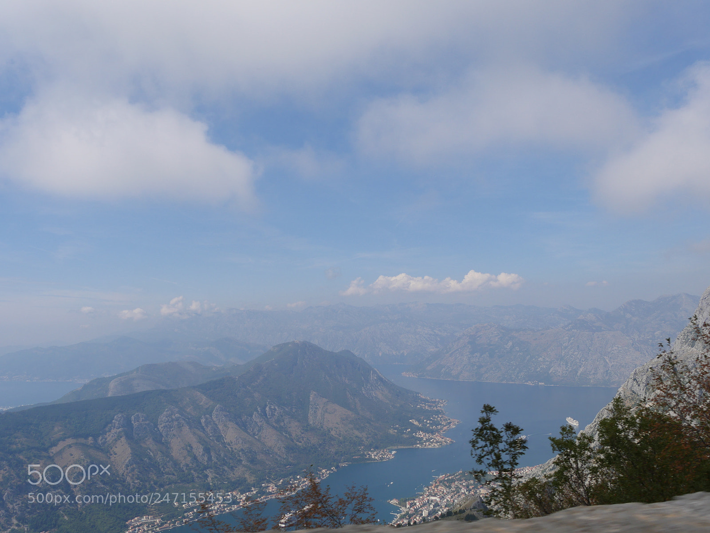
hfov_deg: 60.0
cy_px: 266
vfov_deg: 46.8
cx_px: 355
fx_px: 615
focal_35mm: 30
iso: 200
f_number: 8
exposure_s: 1/500
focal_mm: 15
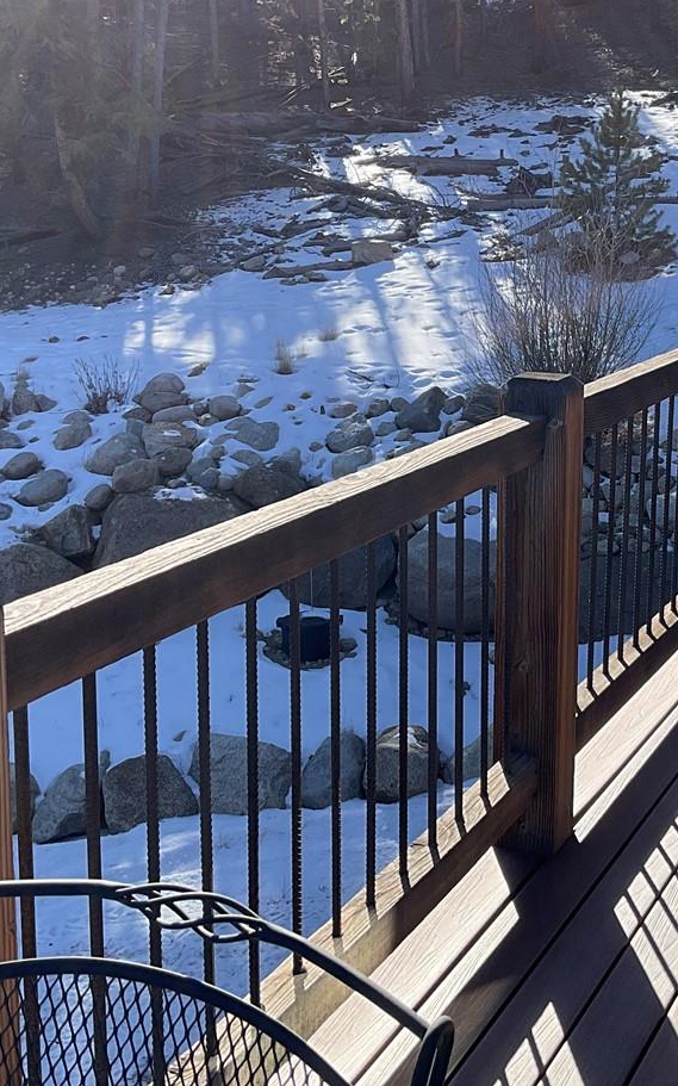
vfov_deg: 37.4
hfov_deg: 23.4
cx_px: 602
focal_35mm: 54
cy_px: 424
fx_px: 1597
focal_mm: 3
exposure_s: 1/883
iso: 16
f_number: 1.8
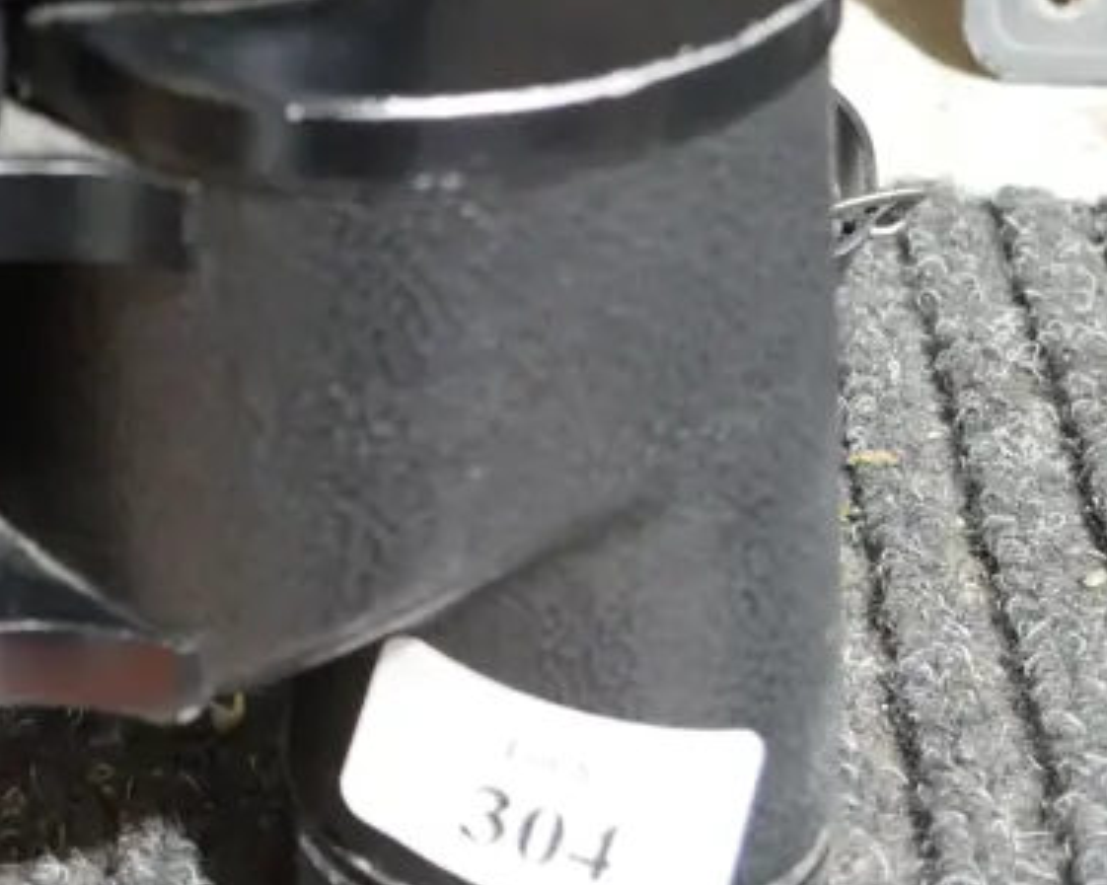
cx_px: -311
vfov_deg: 14.1
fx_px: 3505
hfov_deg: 17.0
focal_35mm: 107
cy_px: -28
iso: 3200
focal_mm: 20
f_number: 4.5
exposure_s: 1/50
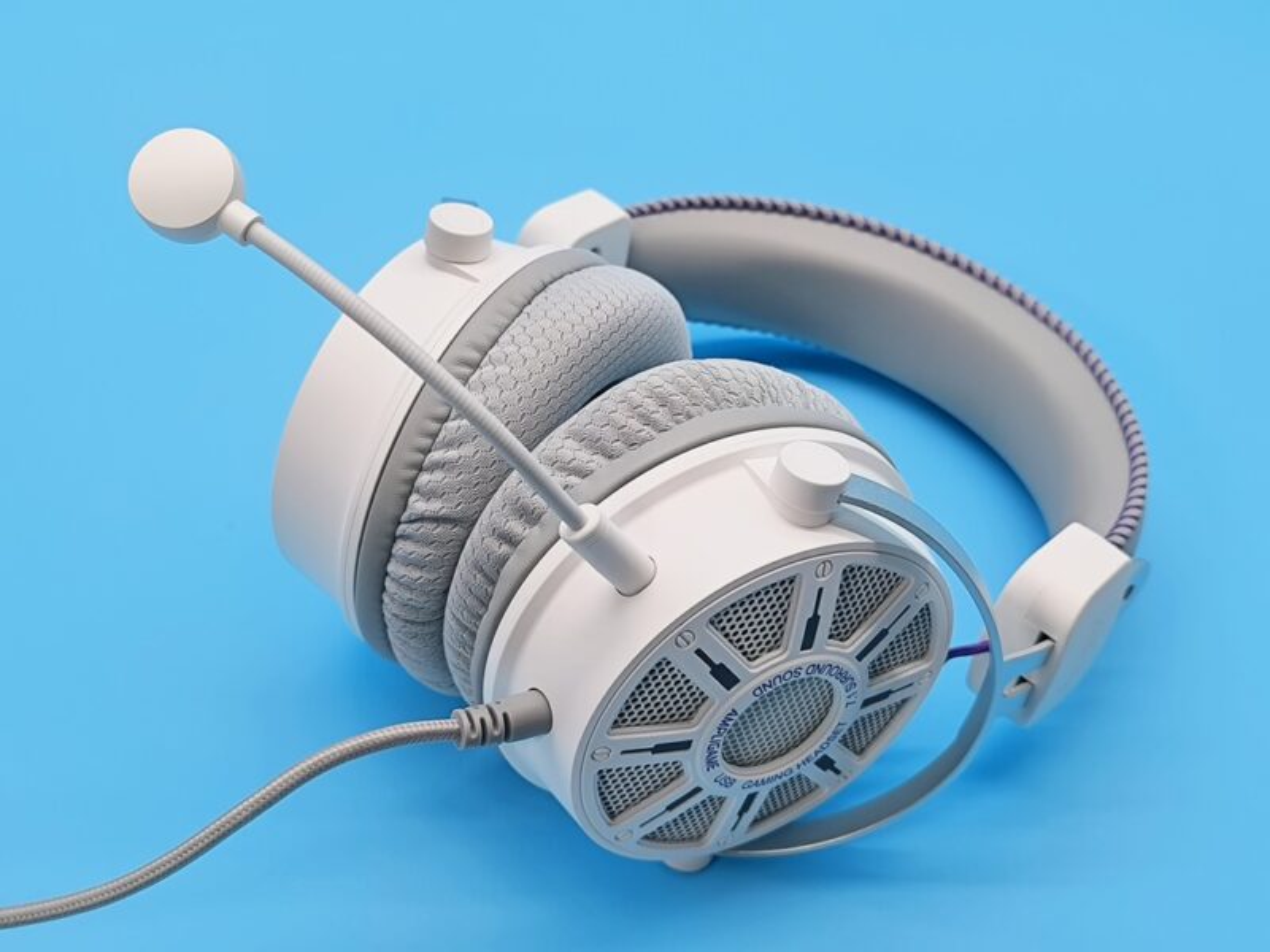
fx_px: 1614
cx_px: 635
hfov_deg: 42.9
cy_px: 476
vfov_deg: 32.9
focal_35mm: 44
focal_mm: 6.14
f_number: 1.65
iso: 125
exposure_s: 1/100
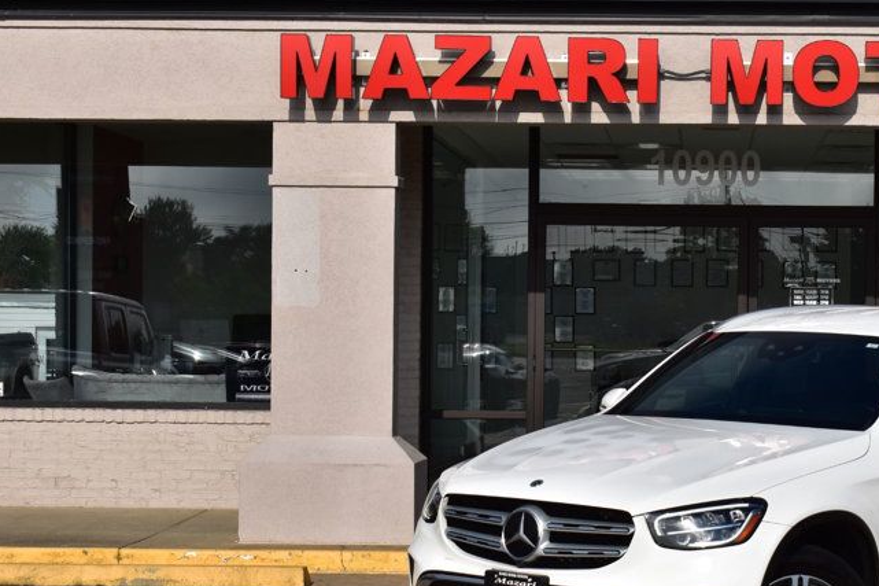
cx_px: 676
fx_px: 2221
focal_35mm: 91
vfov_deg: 15.0
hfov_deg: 22.1
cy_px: 386
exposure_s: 1/640
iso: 200
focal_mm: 38
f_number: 11
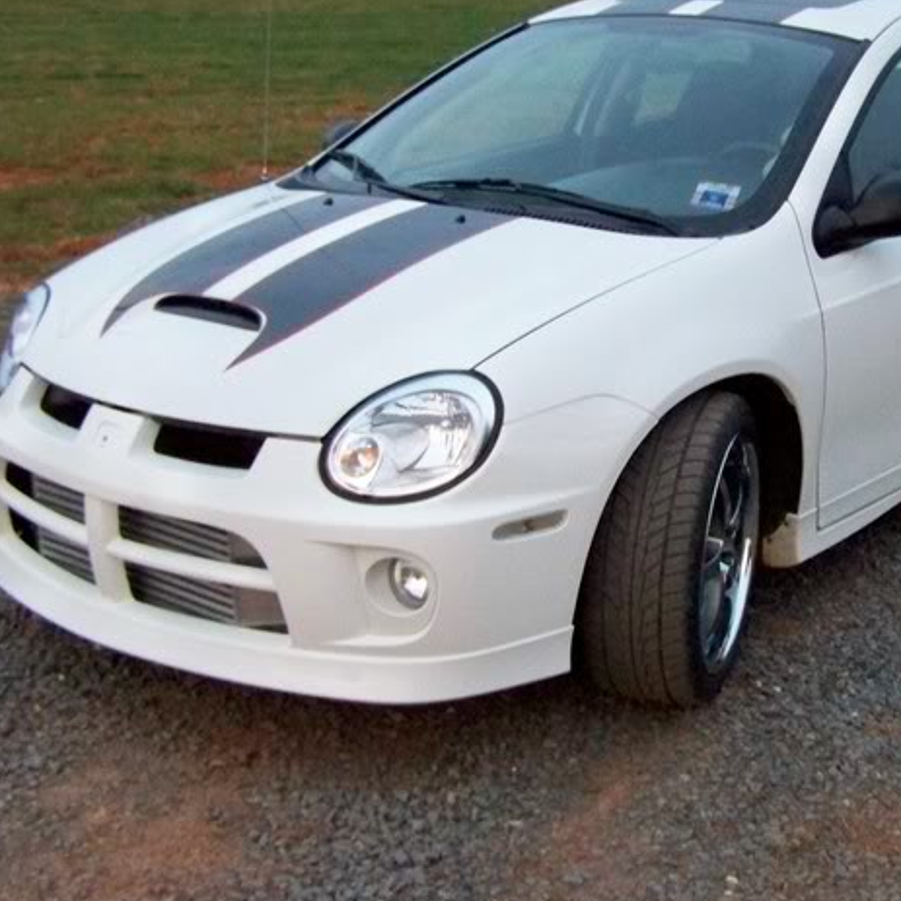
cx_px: 677
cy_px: 378
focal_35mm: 58
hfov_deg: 29.1
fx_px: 1708
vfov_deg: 29.5
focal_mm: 6.3
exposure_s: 1/60
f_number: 2.8
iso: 500
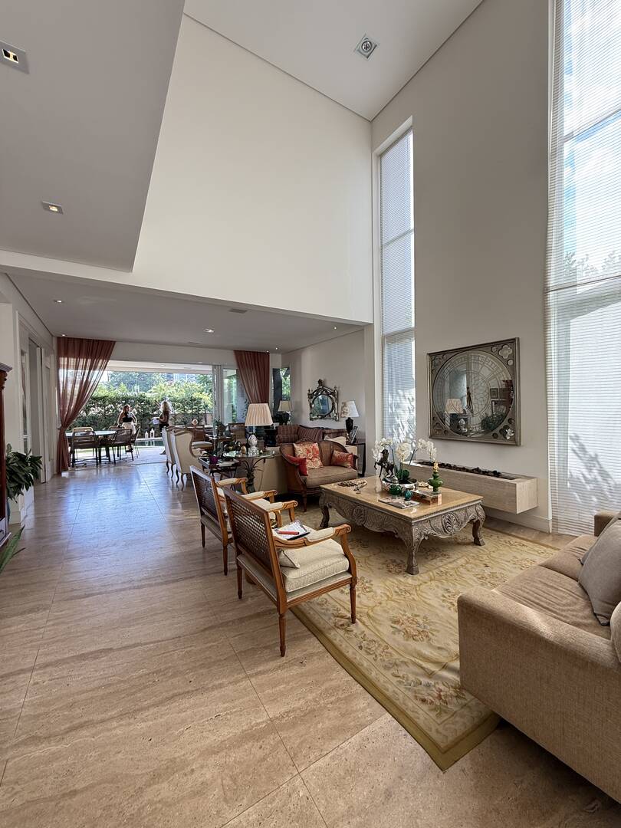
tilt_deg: -0.7
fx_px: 335
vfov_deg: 102.1
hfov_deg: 85.7
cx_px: 310
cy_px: 414
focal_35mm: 14
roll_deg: +0.1
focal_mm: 2.22
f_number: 2.2
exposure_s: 1/99
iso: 80
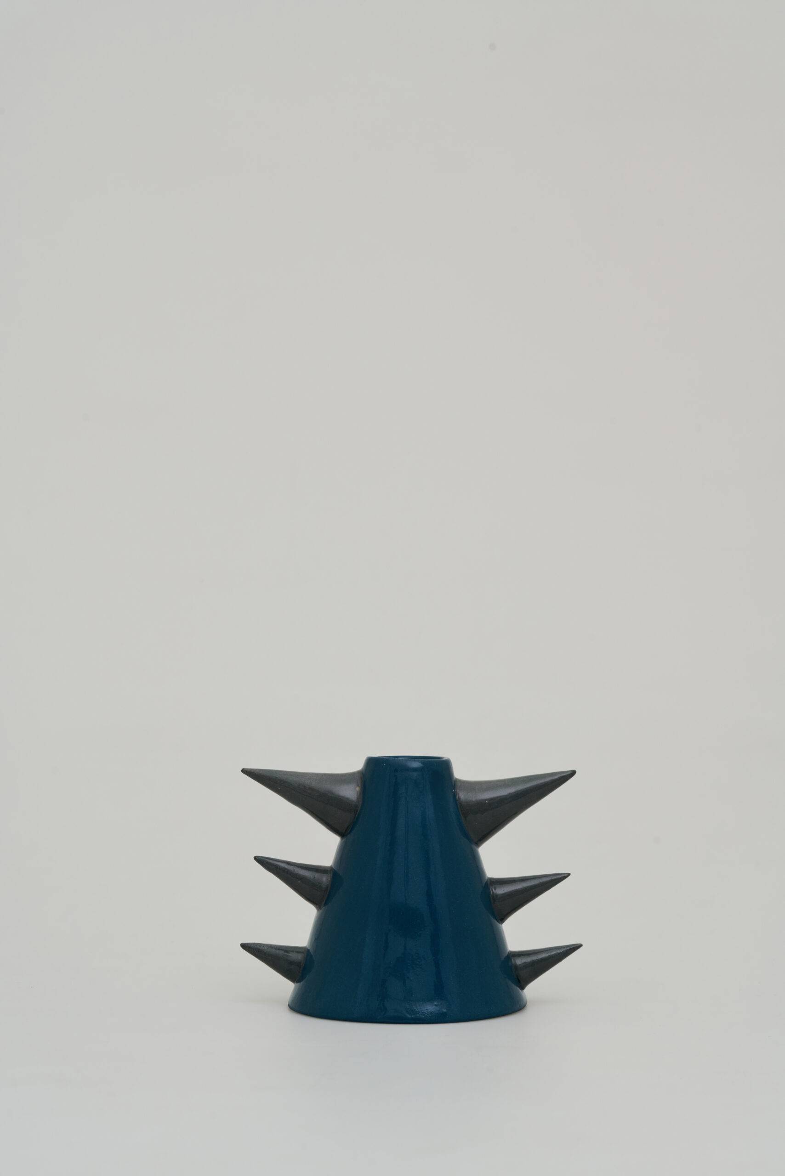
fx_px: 2942
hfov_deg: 15.2
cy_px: 588
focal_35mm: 90
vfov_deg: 22.6
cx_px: 392
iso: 500
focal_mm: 90
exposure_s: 1/100
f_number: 11
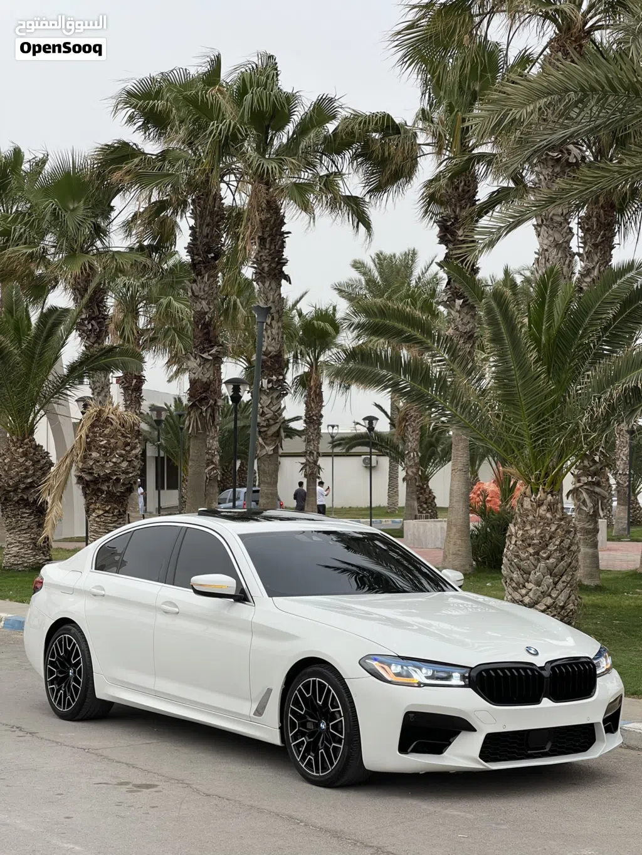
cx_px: 321
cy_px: 428
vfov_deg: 30.3
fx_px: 1582
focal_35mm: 64
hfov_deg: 22.9
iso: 20
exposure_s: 1/211
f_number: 2.2
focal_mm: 7.5
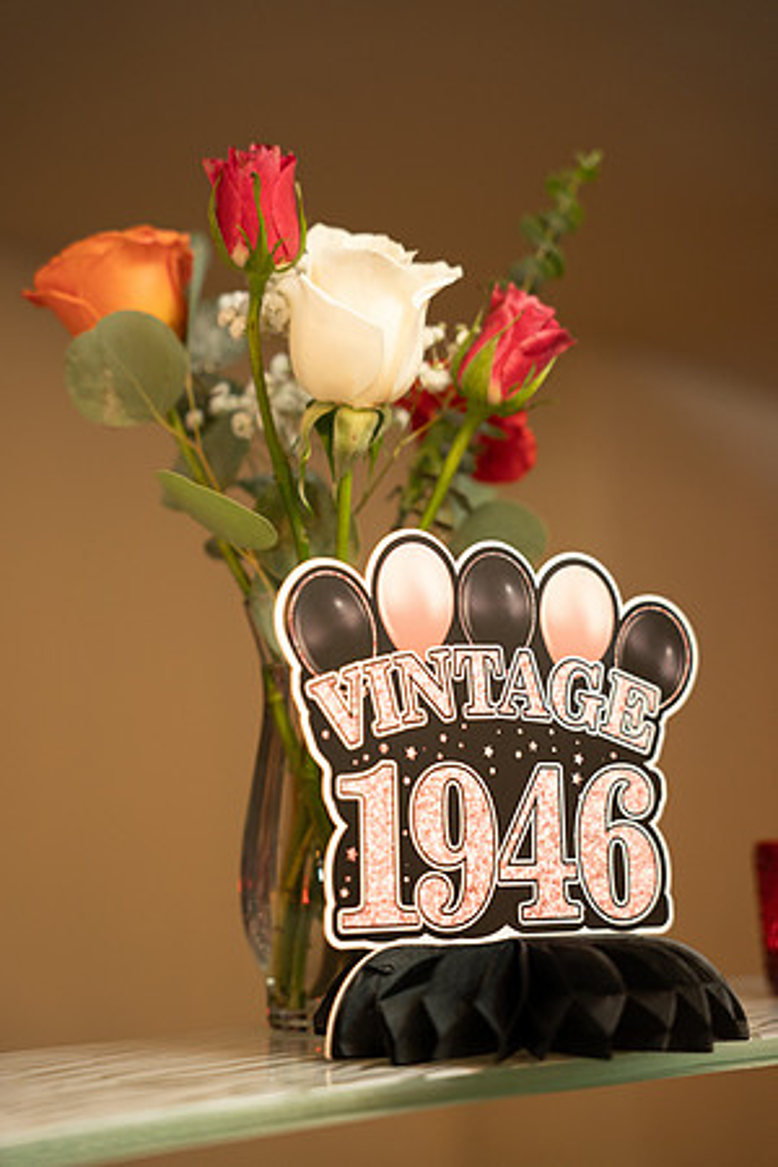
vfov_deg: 34.7
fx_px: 1867
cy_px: 584
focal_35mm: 58
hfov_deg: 23.5
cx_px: 389
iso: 1600
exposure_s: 1/125
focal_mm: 57.6
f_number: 2.8
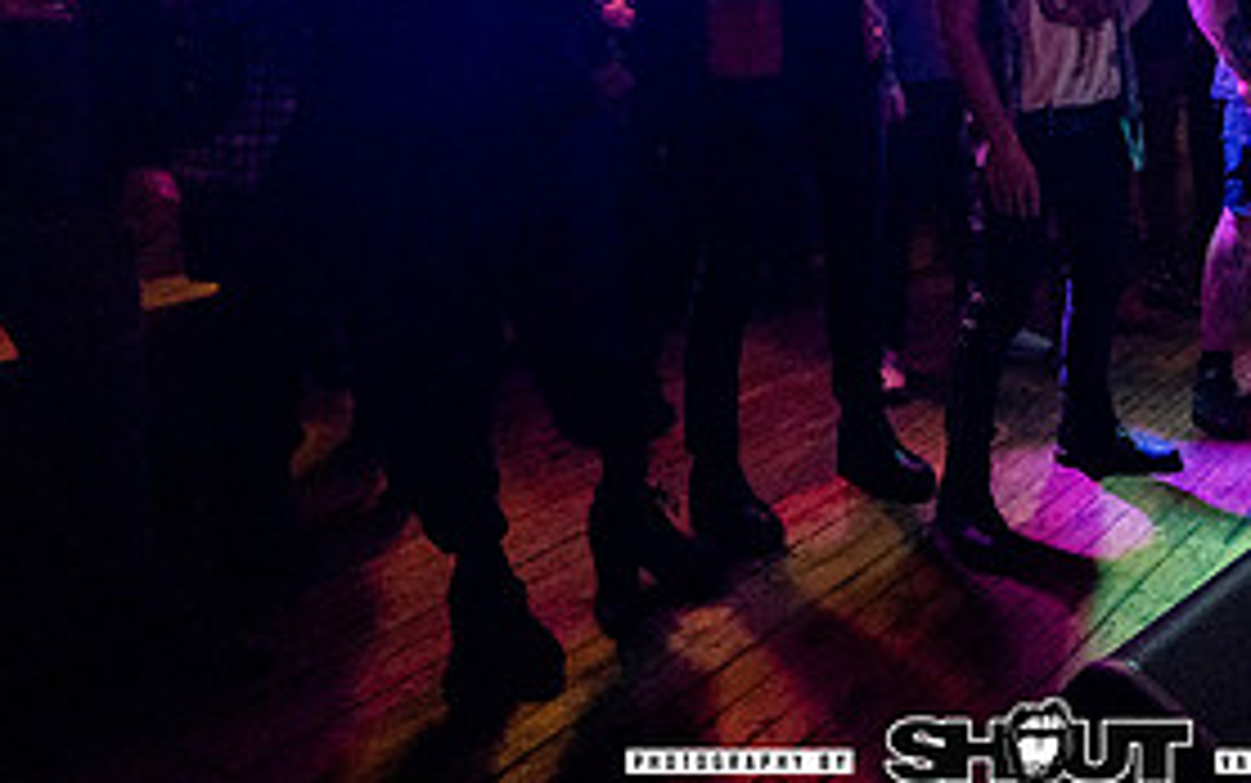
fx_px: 1228
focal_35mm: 36
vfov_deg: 32.6
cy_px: 4
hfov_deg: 47.0
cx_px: 1187
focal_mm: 14
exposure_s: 1/160
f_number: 2.8
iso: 3200
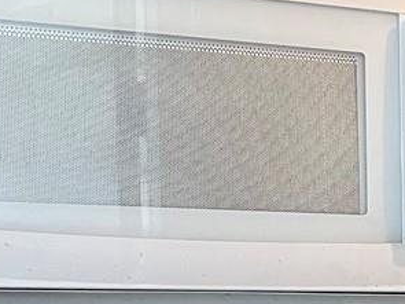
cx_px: 707
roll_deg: +1.8
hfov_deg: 12.8
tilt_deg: -0.5
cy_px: 349
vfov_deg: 10.4
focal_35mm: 141
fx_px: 1649
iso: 100
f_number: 1.6
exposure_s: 1/60
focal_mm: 5.1
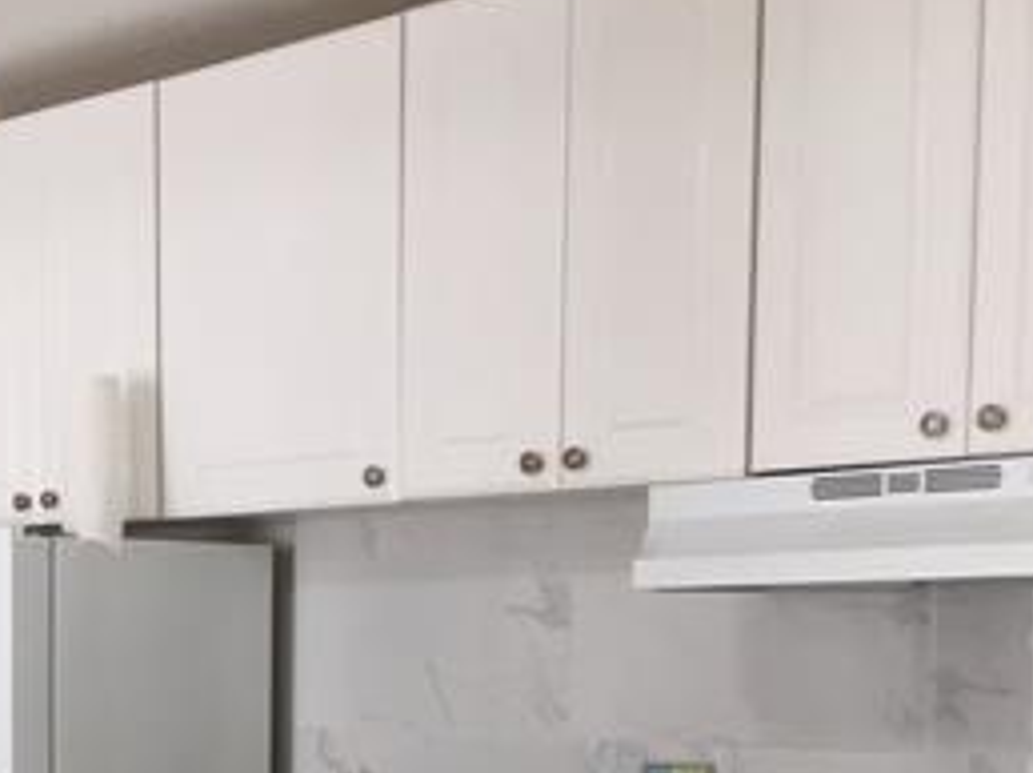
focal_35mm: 72
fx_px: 2147
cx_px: 8
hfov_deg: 25.7
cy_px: 849
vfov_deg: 19.5
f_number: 2.2
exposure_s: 1/33
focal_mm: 4.15
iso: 50
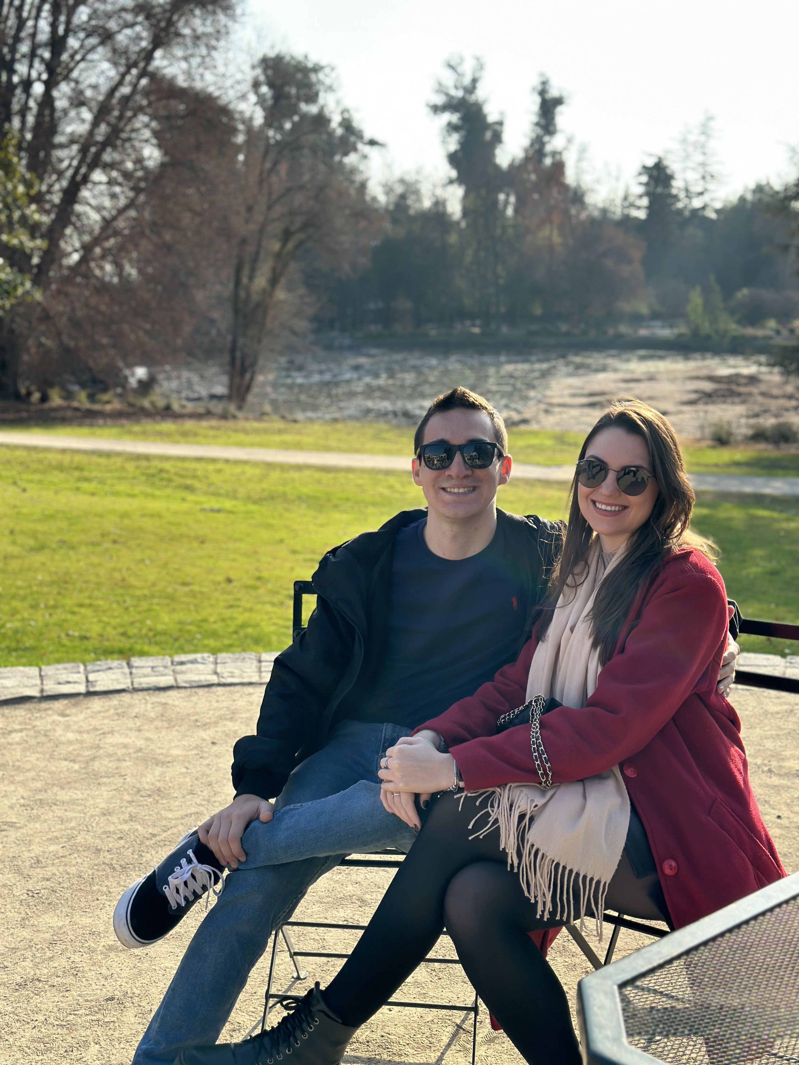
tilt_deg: -10.6
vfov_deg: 39.7
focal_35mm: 48
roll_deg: +0.0
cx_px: 400
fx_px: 1477
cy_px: 532
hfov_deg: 30.3
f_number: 1.78
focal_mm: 6.86
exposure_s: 1/1639
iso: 80
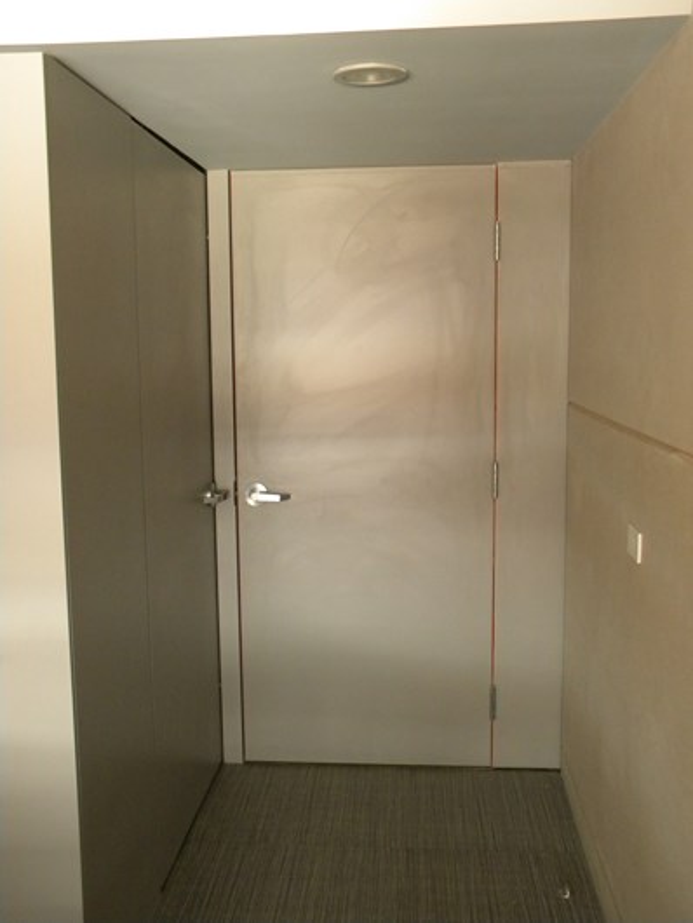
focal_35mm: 36
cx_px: 346
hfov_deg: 39.7
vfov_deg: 51.3
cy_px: 462
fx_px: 960
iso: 400
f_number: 3.7
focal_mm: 6.4
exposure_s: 1/22.4
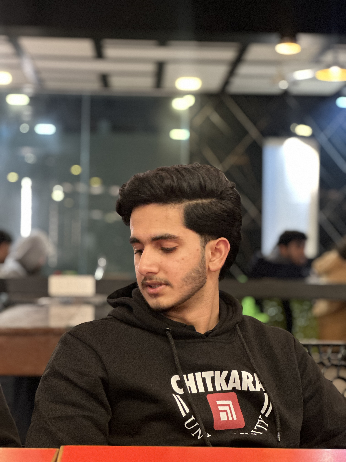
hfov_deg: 19.1
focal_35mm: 77
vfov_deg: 25.3
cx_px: 173
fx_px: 1026
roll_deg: -1.8
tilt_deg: +1.7
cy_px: 231
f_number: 2.8
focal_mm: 9
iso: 400
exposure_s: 1/17
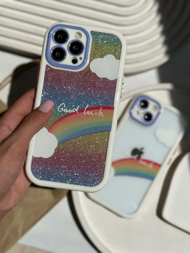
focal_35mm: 48
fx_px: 351
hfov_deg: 30.3
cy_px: 126
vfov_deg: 39.7
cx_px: 95
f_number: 1.78
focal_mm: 6.86
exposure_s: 1/18868
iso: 64
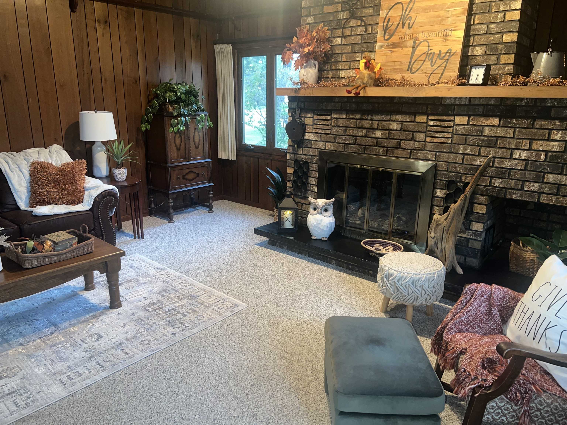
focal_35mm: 26
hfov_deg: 67.3
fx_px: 426
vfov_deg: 53.1
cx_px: 284
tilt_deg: -15.2
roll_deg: -0.6
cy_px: 212
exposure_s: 1/15
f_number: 1.5
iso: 100
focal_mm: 5.7
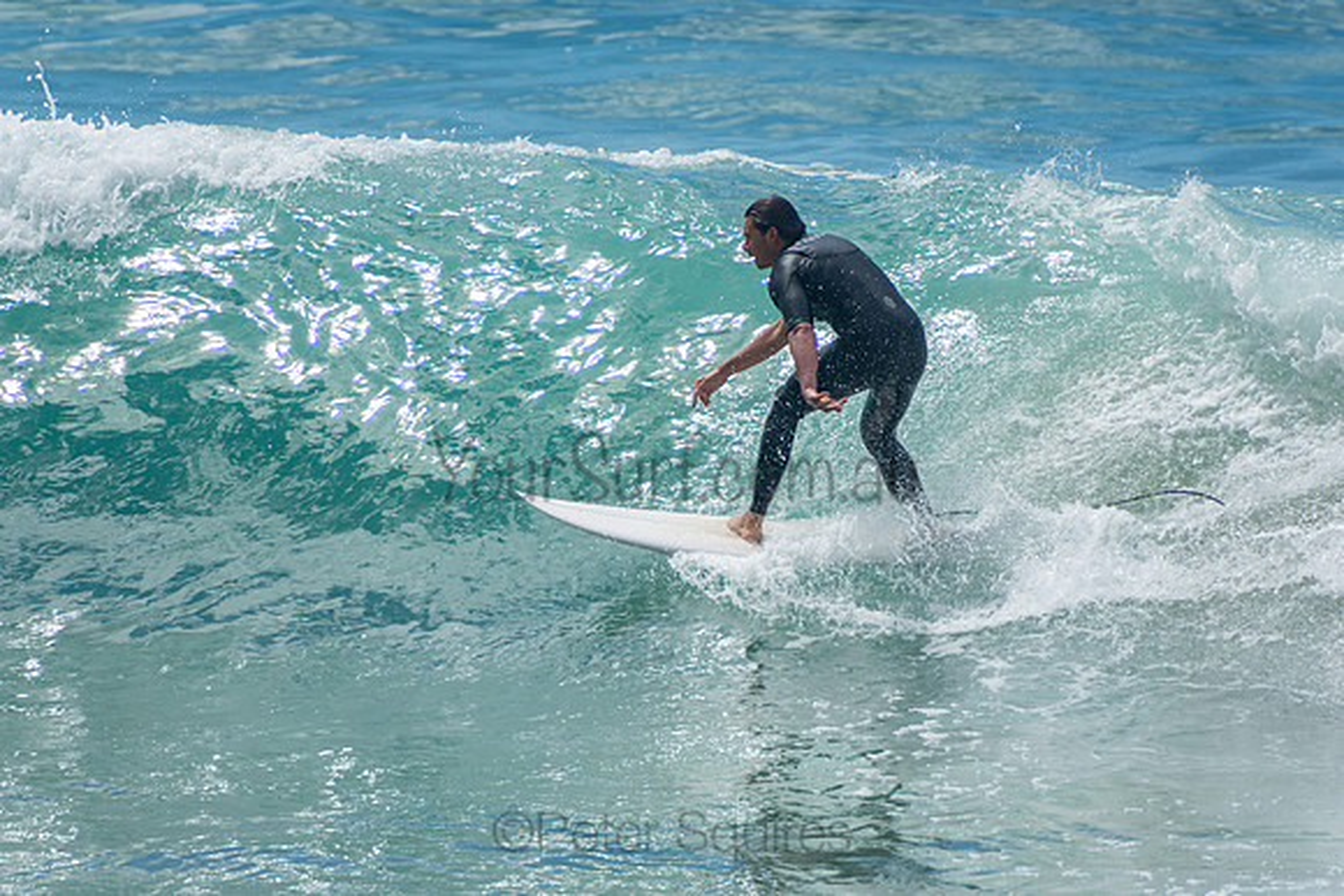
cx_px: 672
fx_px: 22404
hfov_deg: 3.4
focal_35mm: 600
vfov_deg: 2.3
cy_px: 448
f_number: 5.6
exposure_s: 1/1250
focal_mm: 400
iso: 160
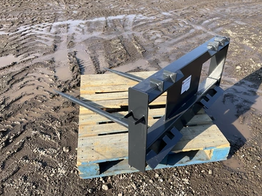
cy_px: 99
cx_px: 136
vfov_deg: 44.1
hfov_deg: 56.8
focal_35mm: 32
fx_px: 242
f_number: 1.8
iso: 25
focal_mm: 3
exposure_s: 1/620
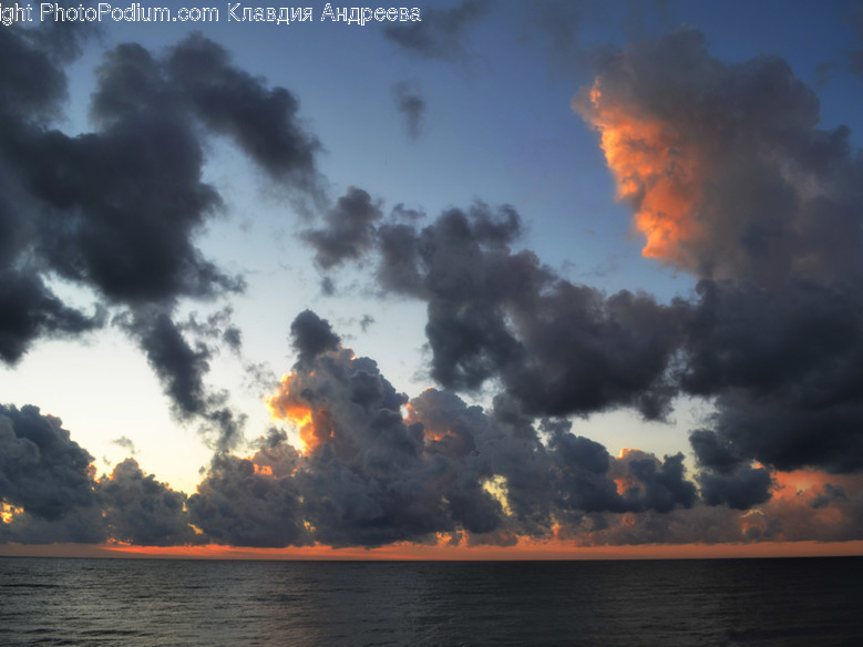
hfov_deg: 60.0
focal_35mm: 30
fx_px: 748
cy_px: 319
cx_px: 436
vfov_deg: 46.8
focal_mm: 18
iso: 160
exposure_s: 1/125
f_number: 5.6
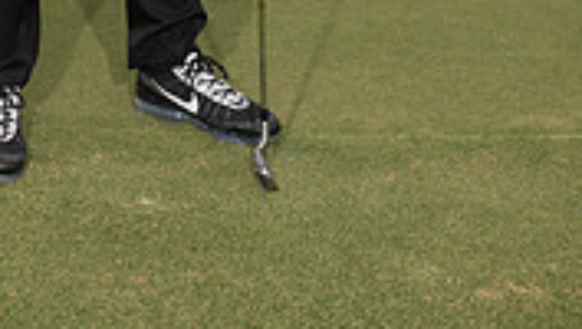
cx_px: 118
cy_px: -392
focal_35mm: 149
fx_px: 2302
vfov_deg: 7.7
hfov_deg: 14.3
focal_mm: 56
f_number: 6.3
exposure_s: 1/320
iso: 100
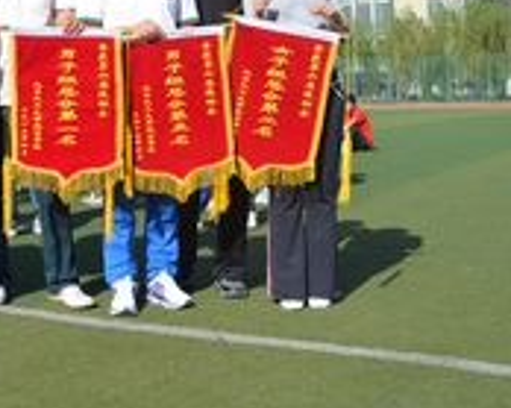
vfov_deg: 21.0
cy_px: 41
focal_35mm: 71
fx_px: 1075
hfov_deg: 25.0
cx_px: -44
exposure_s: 1/250
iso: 100
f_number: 8
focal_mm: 21
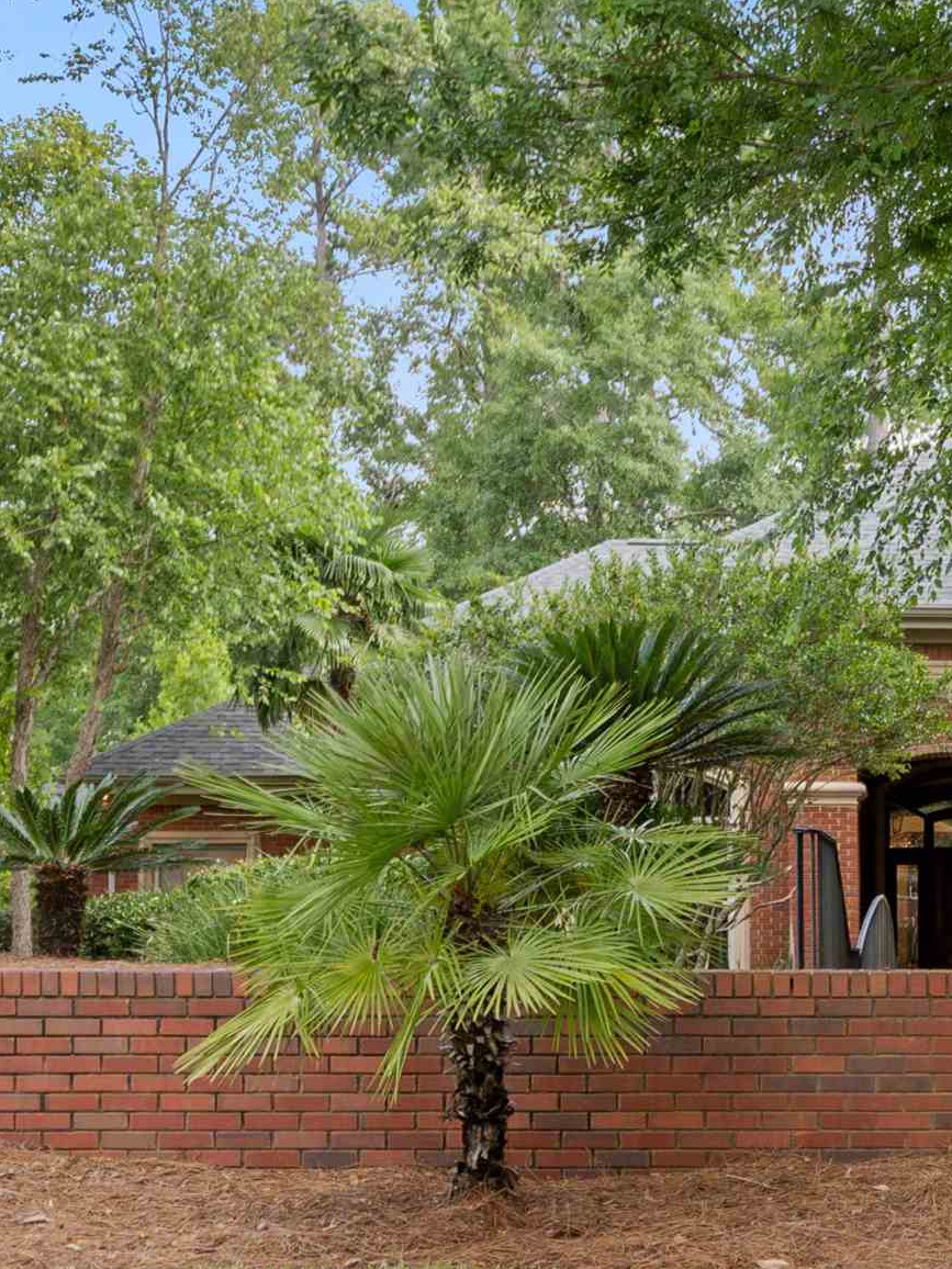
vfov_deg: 41.0
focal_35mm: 46
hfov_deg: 23.3
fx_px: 1687
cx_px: 1526
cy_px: 488
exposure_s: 1/20
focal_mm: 18
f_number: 9
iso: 100
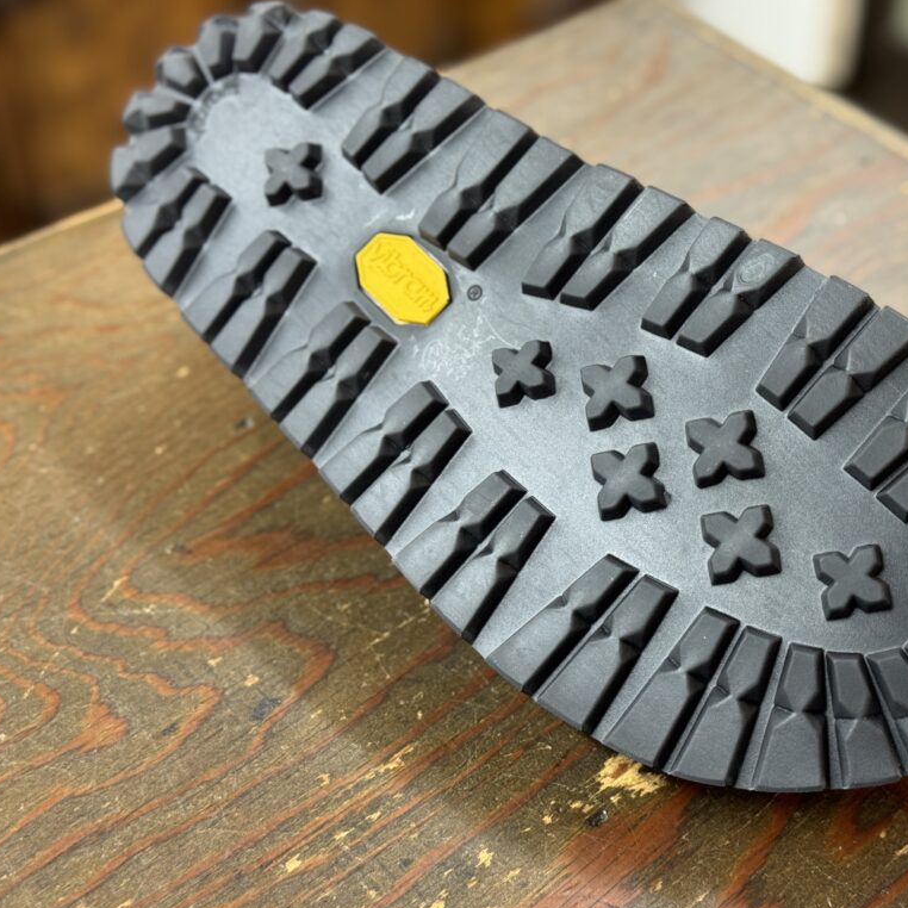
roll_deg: -1.6
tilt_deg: -43.7
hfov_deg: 29.9
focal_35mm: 57
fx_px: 1692
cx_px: 596
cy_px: 455
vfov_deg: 30.0
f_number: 1.78
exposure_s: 1/40
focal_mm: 6.76
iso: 200
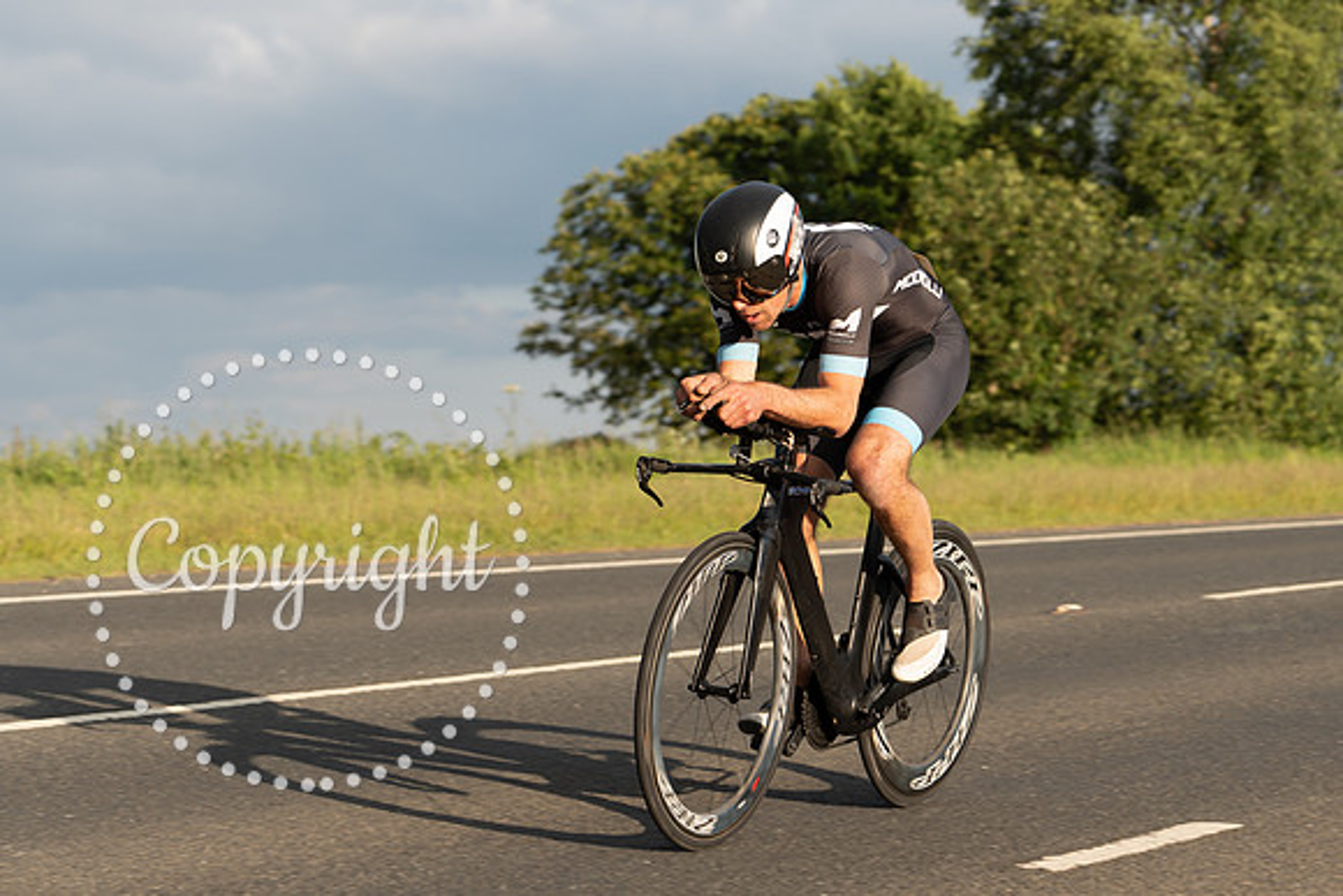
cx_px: 806
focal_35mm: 99
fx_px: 3679
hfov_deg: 20.7
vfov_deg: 13.9
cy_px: 435
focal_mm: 77
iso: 125
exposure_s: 1/500
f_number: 4
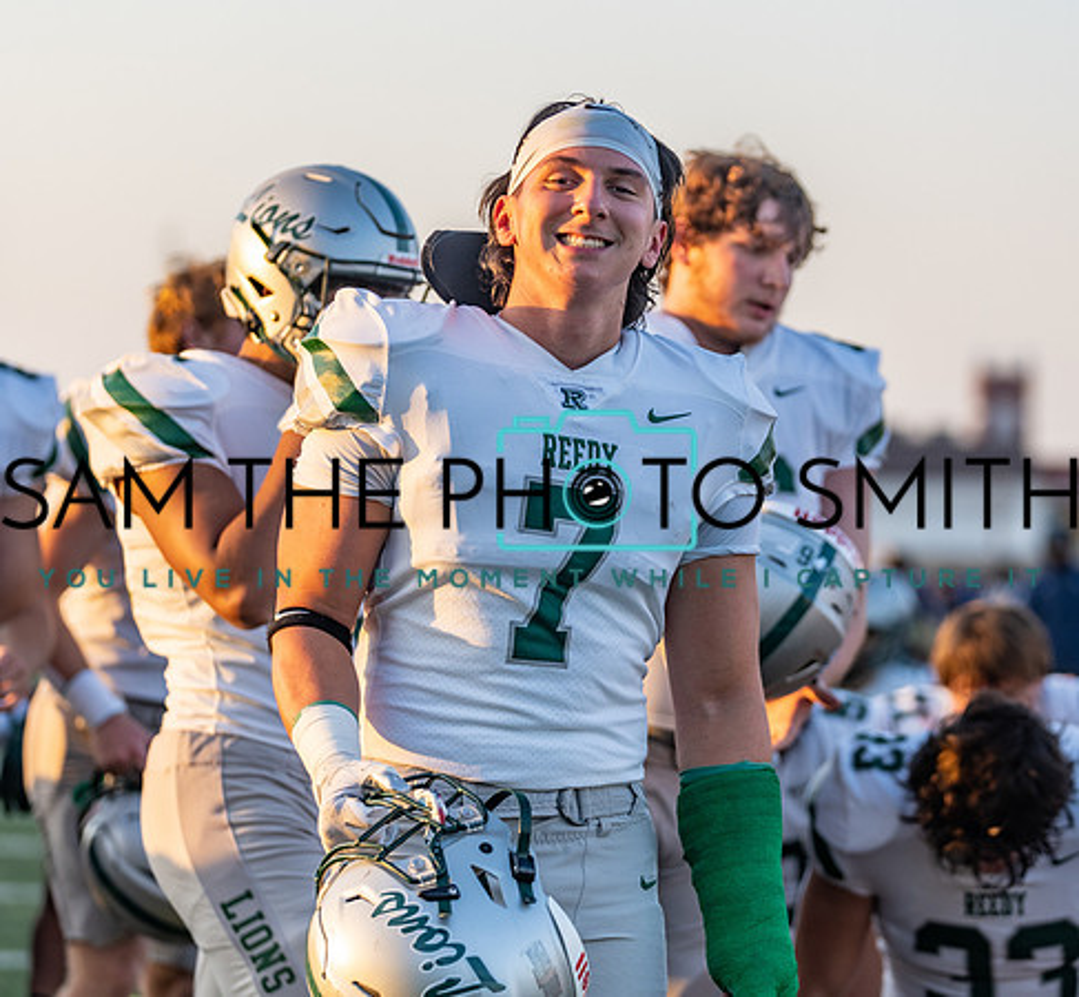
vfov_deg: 9.2
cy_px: 449
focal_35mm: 182
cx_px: 514
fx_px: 6165
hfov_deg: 10.0
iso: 500
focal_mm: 135
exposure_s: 1/1000
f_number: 3.5
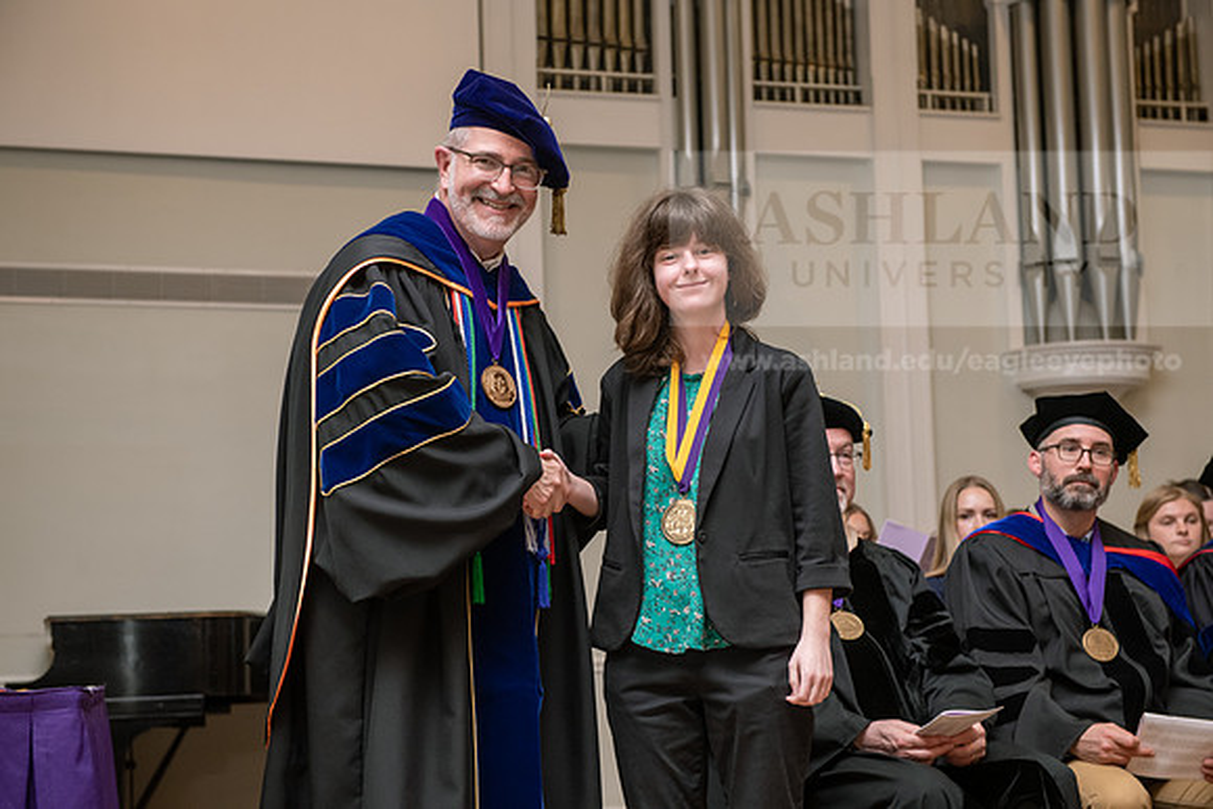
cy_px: 404
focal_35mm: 62
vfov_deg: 21.9
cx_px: 606
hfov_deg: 32.4
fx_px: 2089
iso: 1250
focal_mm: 62
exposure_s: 1/200
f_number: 4.5
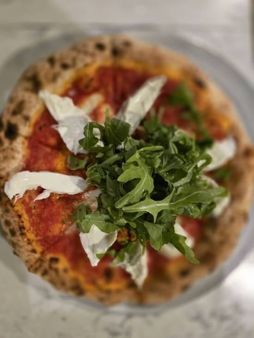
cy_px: 169
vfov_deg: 73.9
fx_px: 225
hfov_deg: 58.9
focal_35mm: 23
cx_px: 127
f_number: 1.7
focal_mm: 6.3
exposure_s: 1/60
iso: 1600
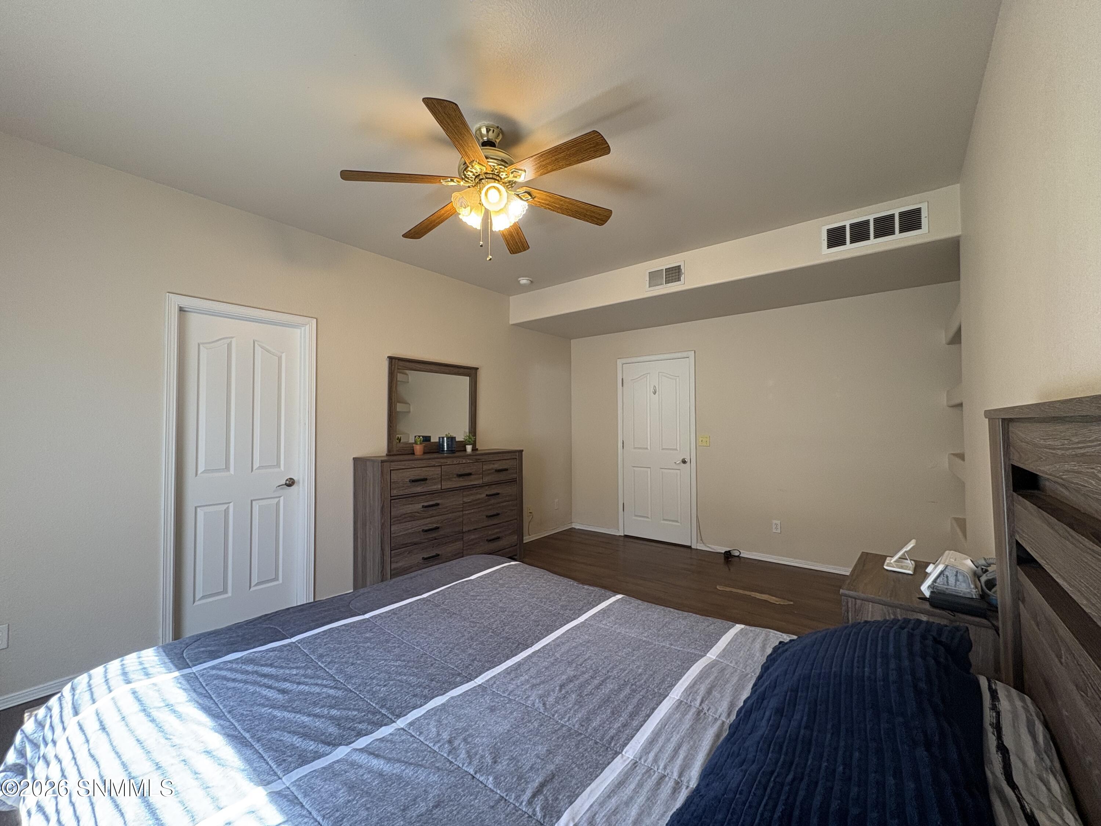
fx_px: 445
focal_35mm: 14
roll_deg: +0.9
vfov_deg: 85.7
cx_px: 550
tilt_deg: +1.7
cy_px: 413
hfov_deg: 102.1
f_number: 2.2
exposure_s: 1/60
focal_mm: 2.22
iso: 125
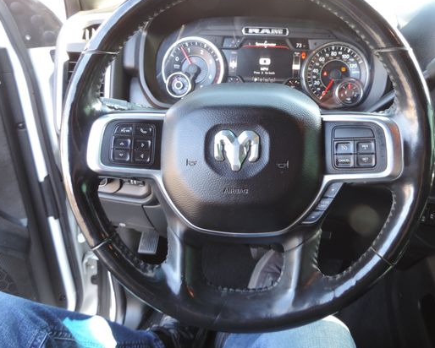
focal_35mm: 34
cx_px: 248
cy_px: 150
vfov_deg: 43.3
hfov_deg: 52.6
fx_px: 438
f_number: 3.1
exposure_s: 1/30
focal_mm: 4.9
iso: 200
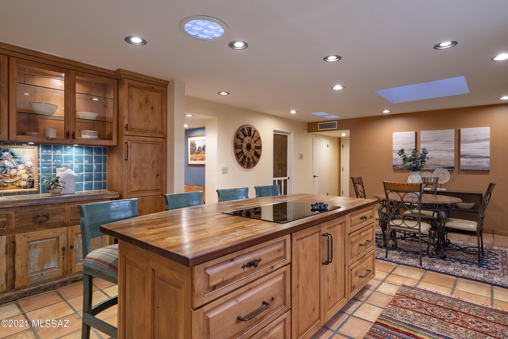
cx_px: 254
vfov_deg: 64.5
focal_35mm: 19
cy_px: 170
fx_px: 268
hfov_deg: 86.9
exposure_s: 1.3
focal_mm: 19
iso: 100
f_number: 9
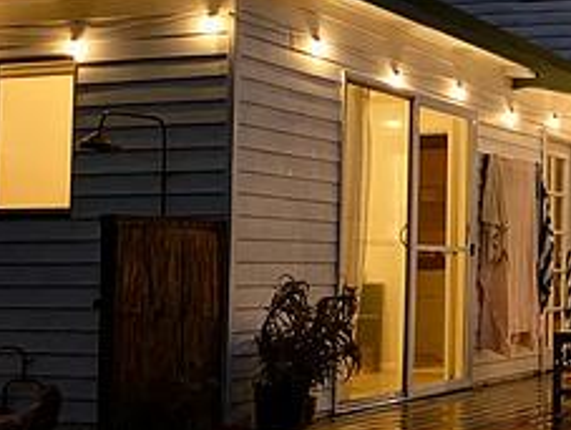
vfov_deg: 20.8
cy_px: 205
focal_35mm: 71
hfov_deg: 24.7
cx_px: 689
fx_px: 1173
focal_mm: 4.25
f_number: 1.8
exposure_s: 1/25
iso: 800
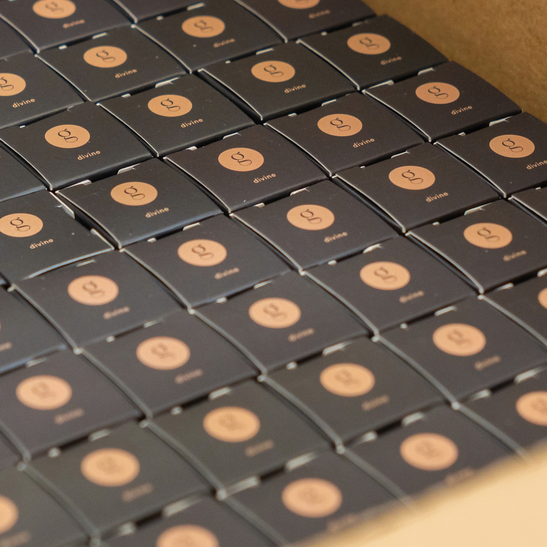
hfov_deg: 11.2
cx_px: 120
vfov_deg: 11.2
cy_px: 133
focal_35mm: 156
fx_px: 2789
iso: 1000
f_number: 4
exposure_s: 1/250
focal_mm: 50
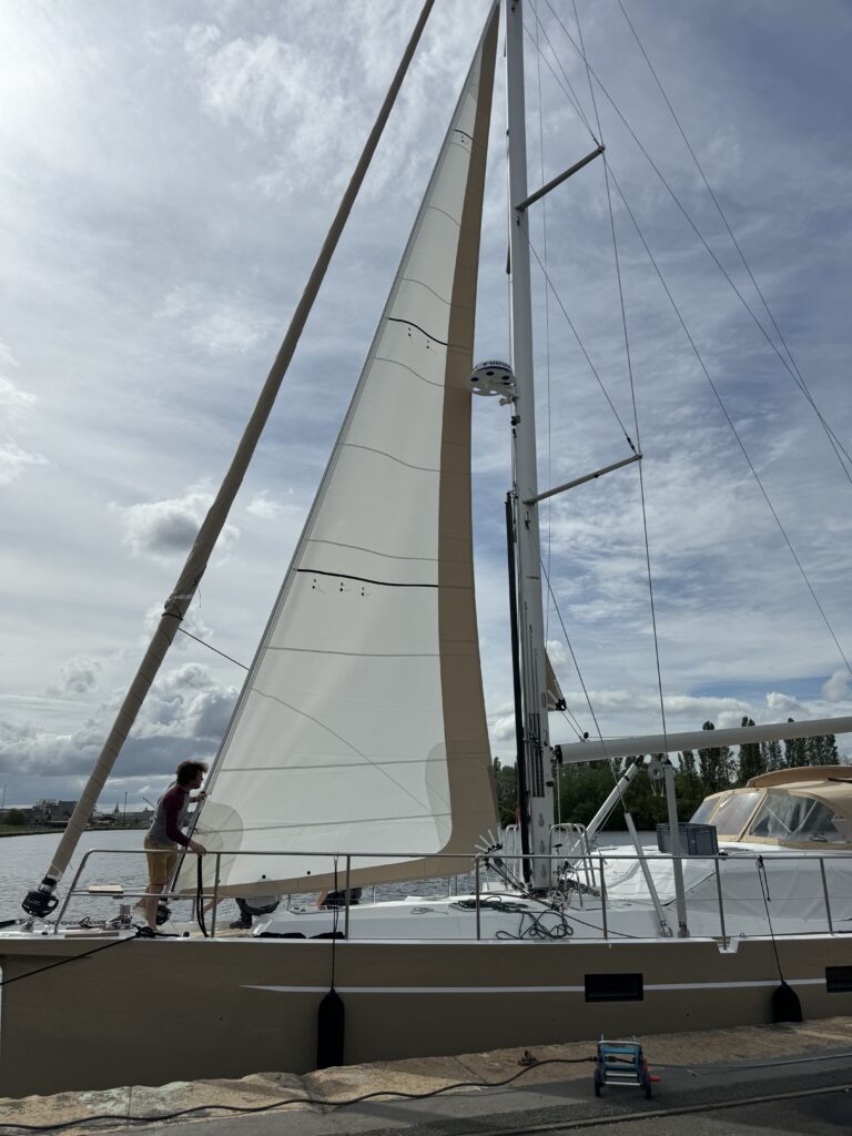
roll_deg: -0.3
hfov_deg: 56.8
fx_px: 788
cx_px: 426
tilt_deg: +18.6
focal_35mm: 24
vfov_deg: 71.6
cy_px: 568
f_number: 1.78
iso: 80
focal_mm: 6.76
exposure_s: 1/20000
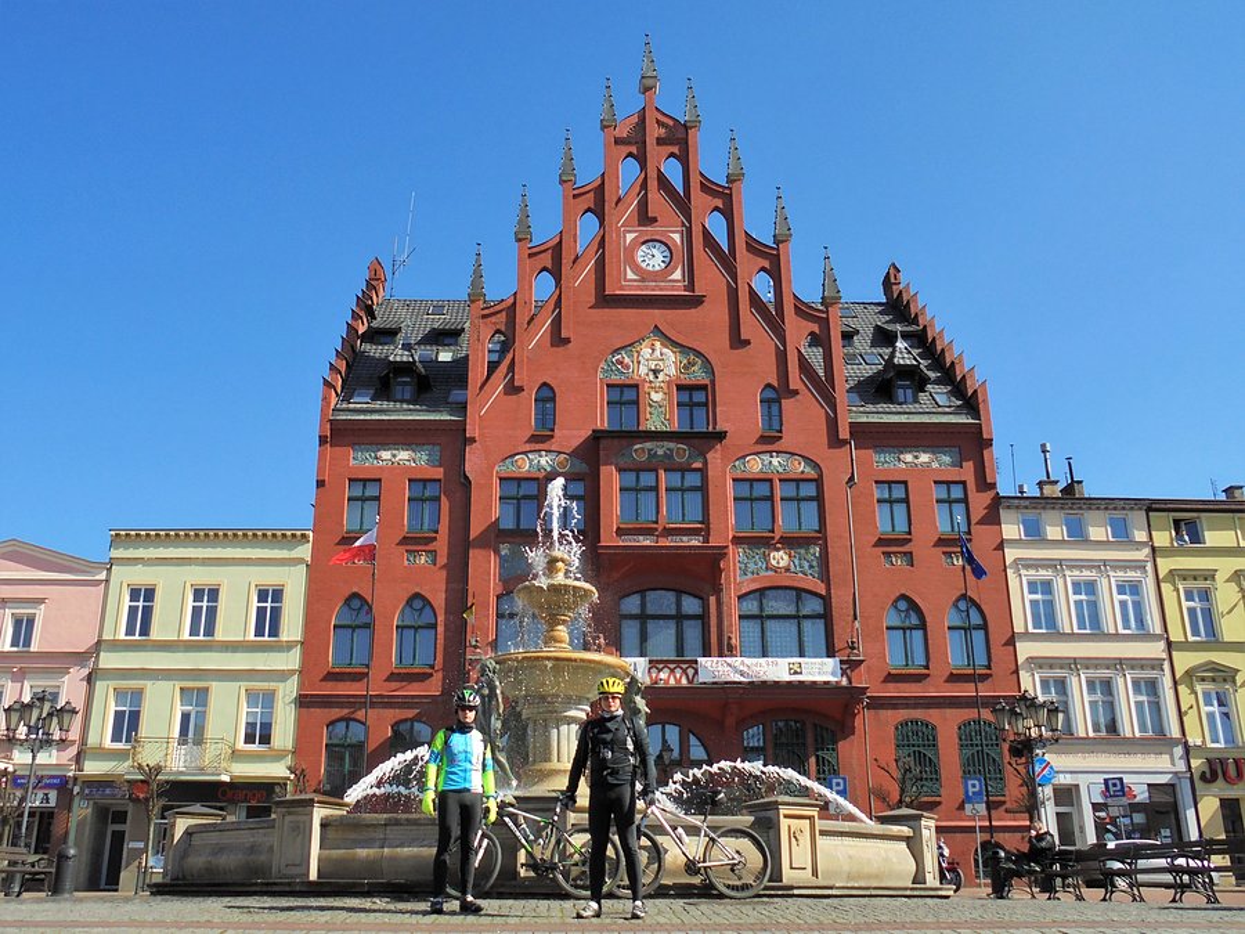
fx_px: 1043
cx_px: 622
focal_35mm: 29
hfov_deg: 61.7
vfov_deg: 48.2
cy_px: 467
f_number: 3.7
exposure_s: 1/640
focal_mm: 5.3
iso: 100
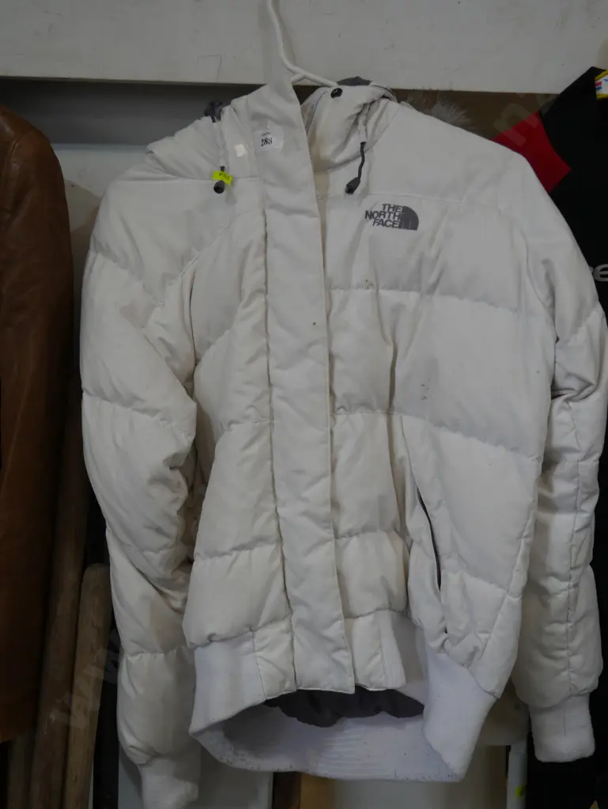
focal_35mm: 38
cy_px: 404
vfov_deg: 49.0
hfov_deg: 37.8
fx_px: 889
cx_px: 304
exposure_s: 1/60
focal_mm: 19
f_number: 4.1
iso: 250
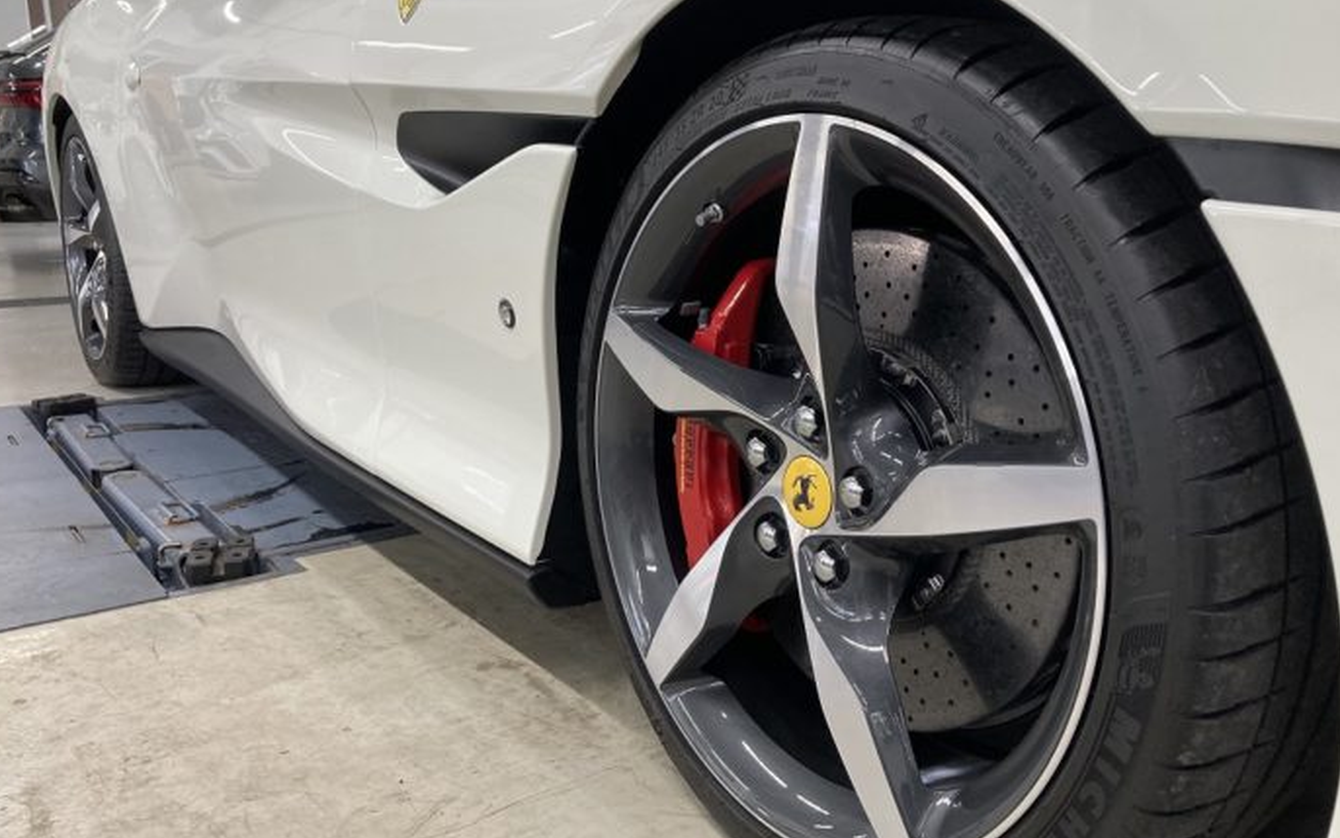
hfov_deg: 59.6
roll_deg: +0.3
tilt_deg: -13.6
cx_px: 668
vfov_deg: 39.4
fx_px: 1169
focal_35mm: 32
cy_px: 442
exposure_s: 1/100
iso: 80
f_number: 1.8
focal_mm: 3.99
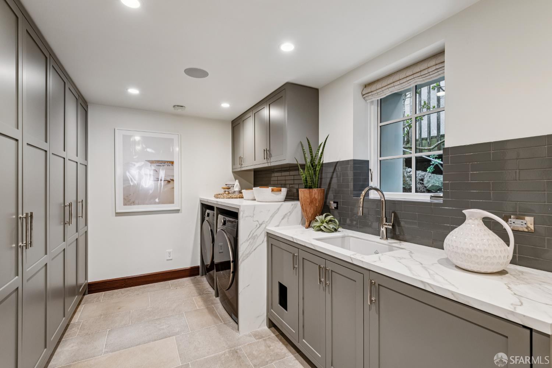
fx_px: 261
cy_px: 184
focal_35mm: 17
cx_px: 276
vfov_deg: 70.4
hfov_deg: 93.3
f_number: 11
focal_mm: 17
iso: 640
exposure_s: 1/20
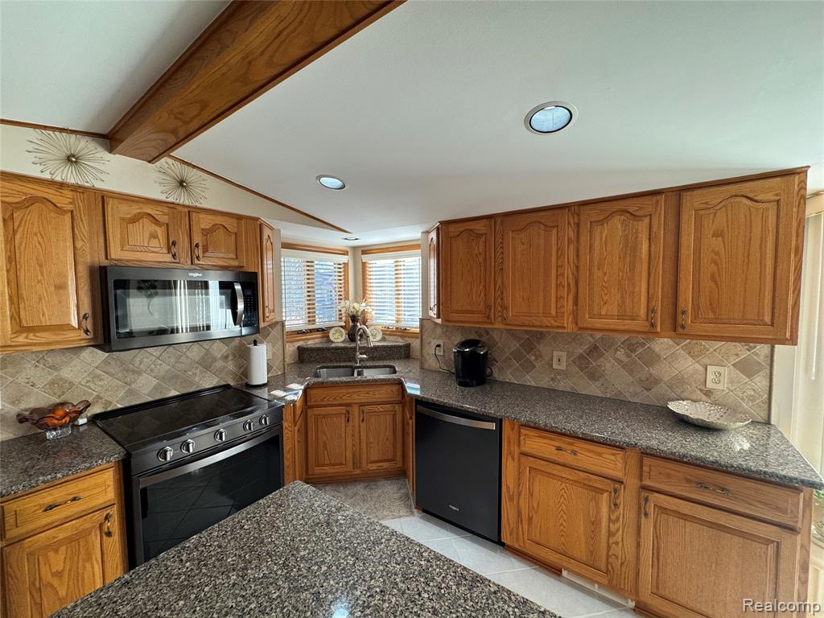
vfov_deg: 85.7
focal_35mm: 14
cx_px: 412
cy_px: 309
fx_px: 333
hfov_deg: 102.1
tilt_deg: -2.9
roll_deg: +0.9
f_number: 2.2
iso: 160
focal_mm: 2.22
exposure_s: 1/120
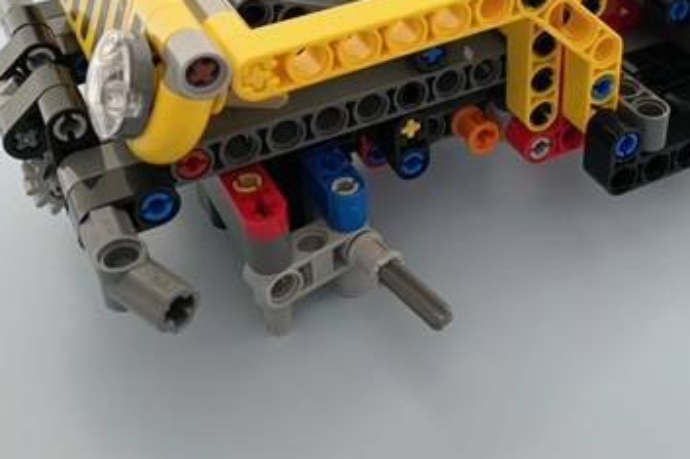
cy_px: 70
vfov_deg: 26.8
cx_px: 483
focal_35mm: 49
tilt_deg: -32.5
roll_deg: -1.1
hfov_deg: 39.7
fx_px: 939
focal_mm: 4.25
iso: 400
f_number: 1.8
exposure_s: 1/60
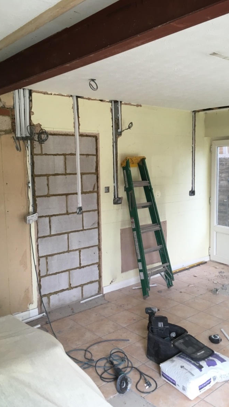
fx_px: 346
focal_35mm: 32
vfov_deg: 61.0
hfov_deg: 36.6
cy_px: 203
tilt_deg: -7.8
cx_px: 126
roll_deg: +0.4
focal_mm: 4.15
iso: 50
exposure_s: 1/33
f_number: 2.2
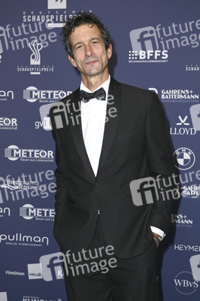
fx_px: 501
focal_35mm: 60
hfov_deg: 22.6
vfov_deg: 33.4
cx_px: 100
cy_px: 150
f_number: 5.6
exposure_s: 1/250
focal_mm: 60
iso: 400
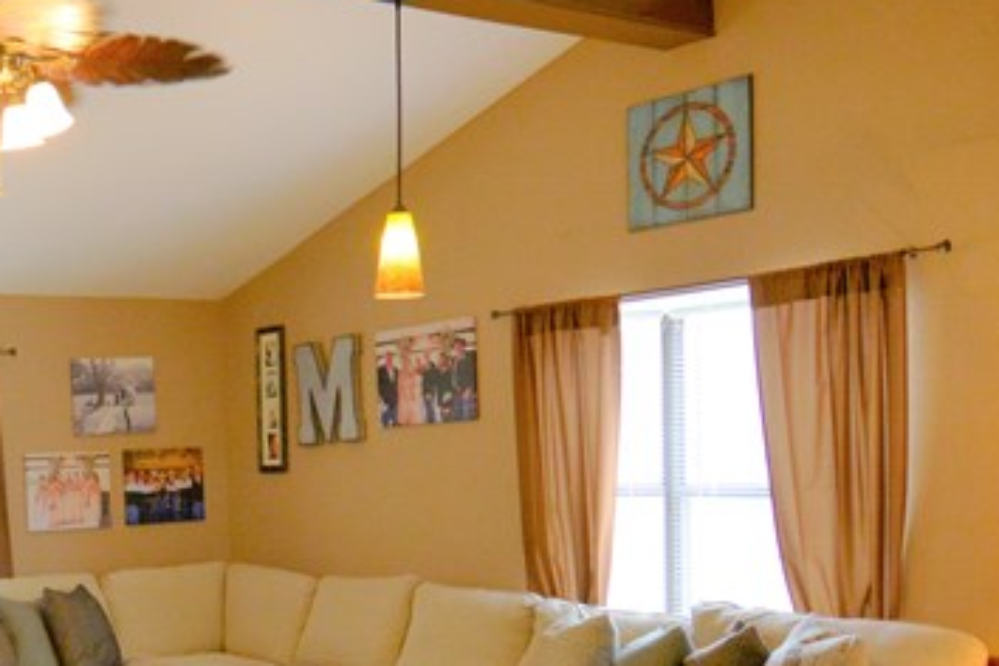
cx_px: -23
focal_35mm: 46
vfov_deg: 28.8
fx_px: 1276
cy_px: 497
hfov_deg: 37.7
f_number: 4
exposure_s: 1/60
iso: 500
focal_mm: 10
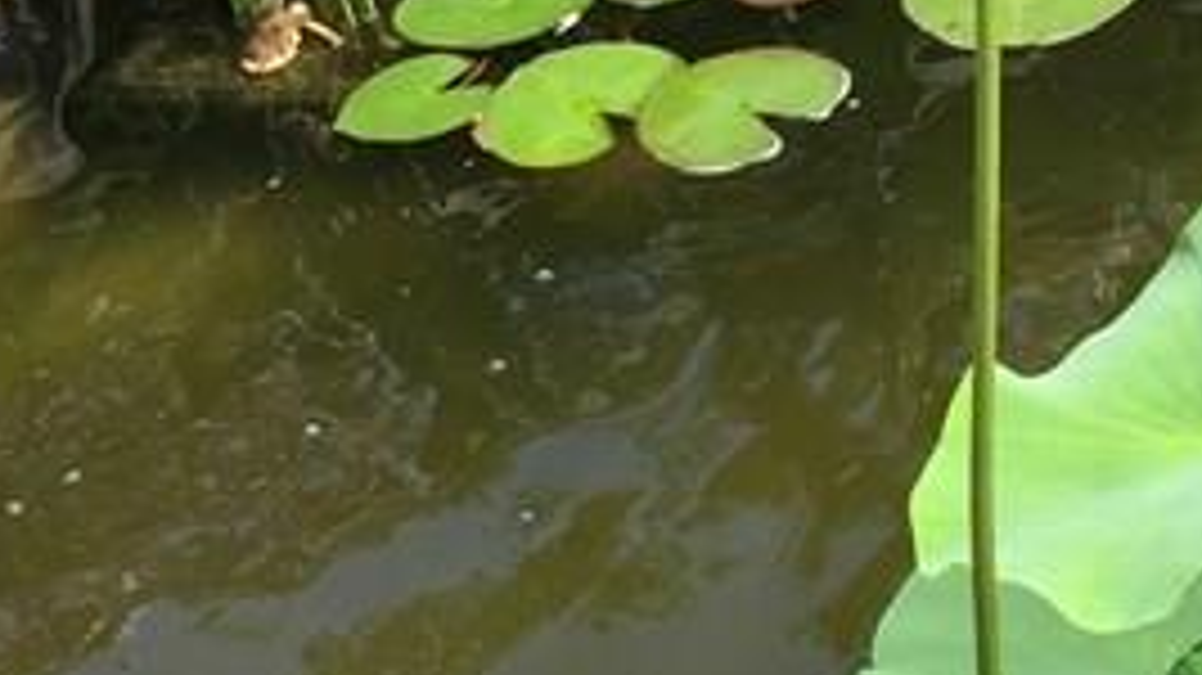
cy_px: -302
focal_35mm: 121
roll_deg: +8.2
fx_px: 3855
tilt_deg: -26.2
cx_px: 1238
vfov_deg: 9.7
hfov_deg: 17.3
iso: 32
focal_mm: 4.15
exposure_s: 1/732
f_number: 2.2
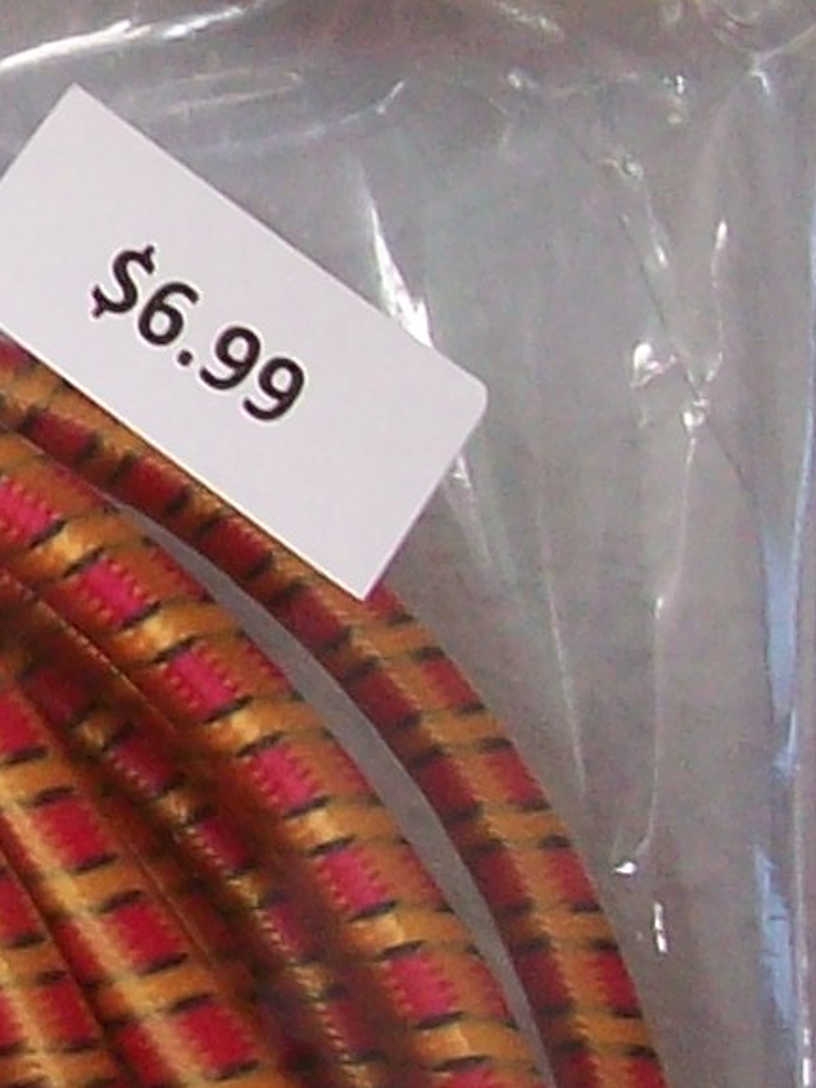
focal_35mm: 191
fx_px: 6003
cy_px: 574
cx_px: -725
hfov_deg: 7.5
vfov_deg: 10.4
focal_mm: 6
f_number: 2.7
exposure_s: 1/64
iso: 80
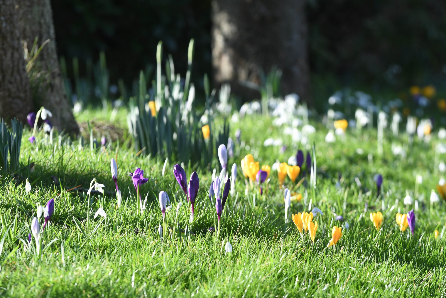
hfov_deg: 6.9
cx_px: 223
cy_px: 149
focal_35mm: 300
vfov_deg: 4.6
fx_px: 3716
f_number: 13
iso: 800
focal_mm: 200
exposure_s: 1/640
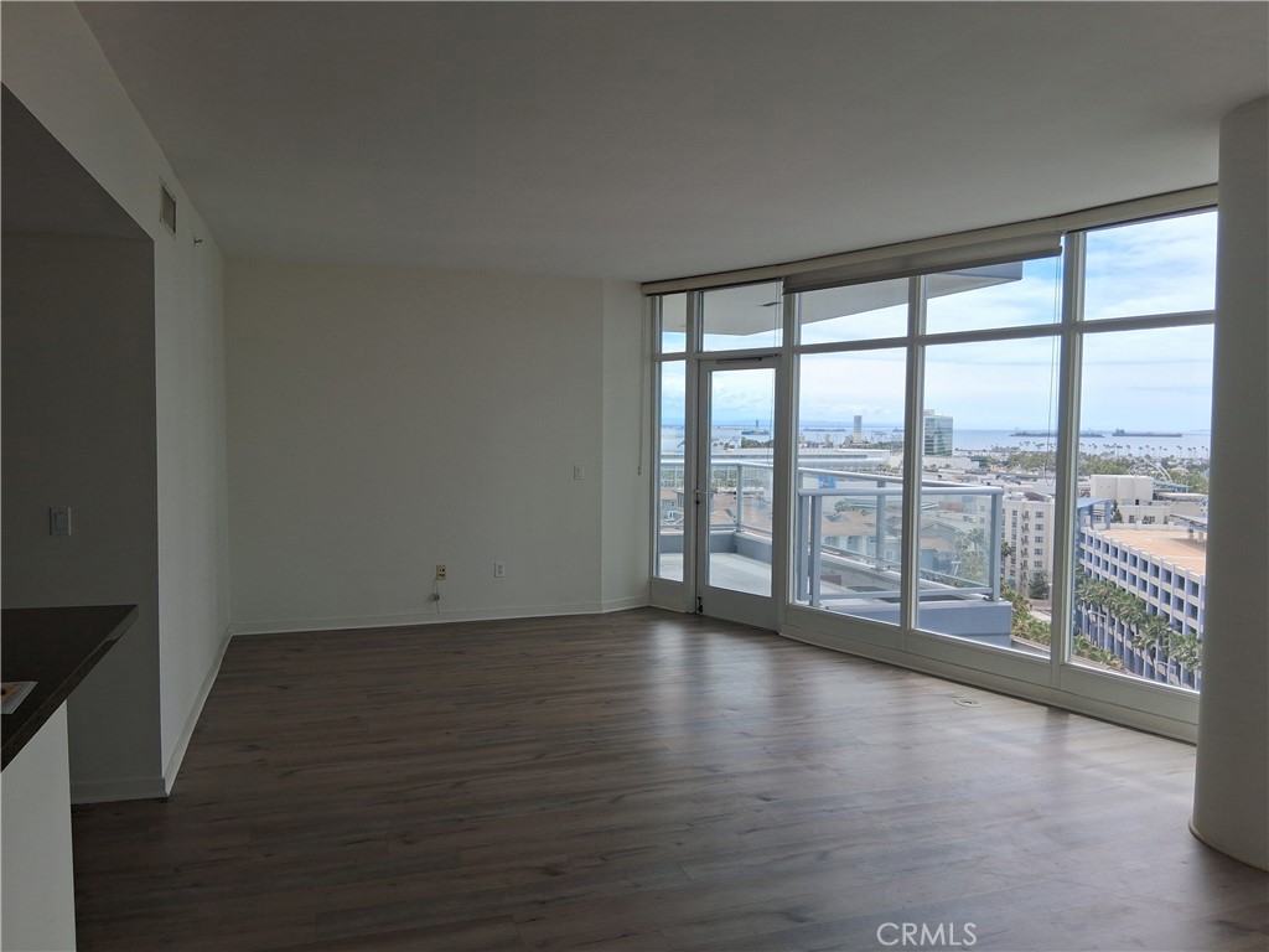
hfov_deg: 67.3
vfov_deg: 53.1
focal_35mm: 26
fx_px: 953
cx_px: 634
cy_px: 476
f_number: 1.8
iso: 25
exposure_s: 1/416
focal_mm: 3.98
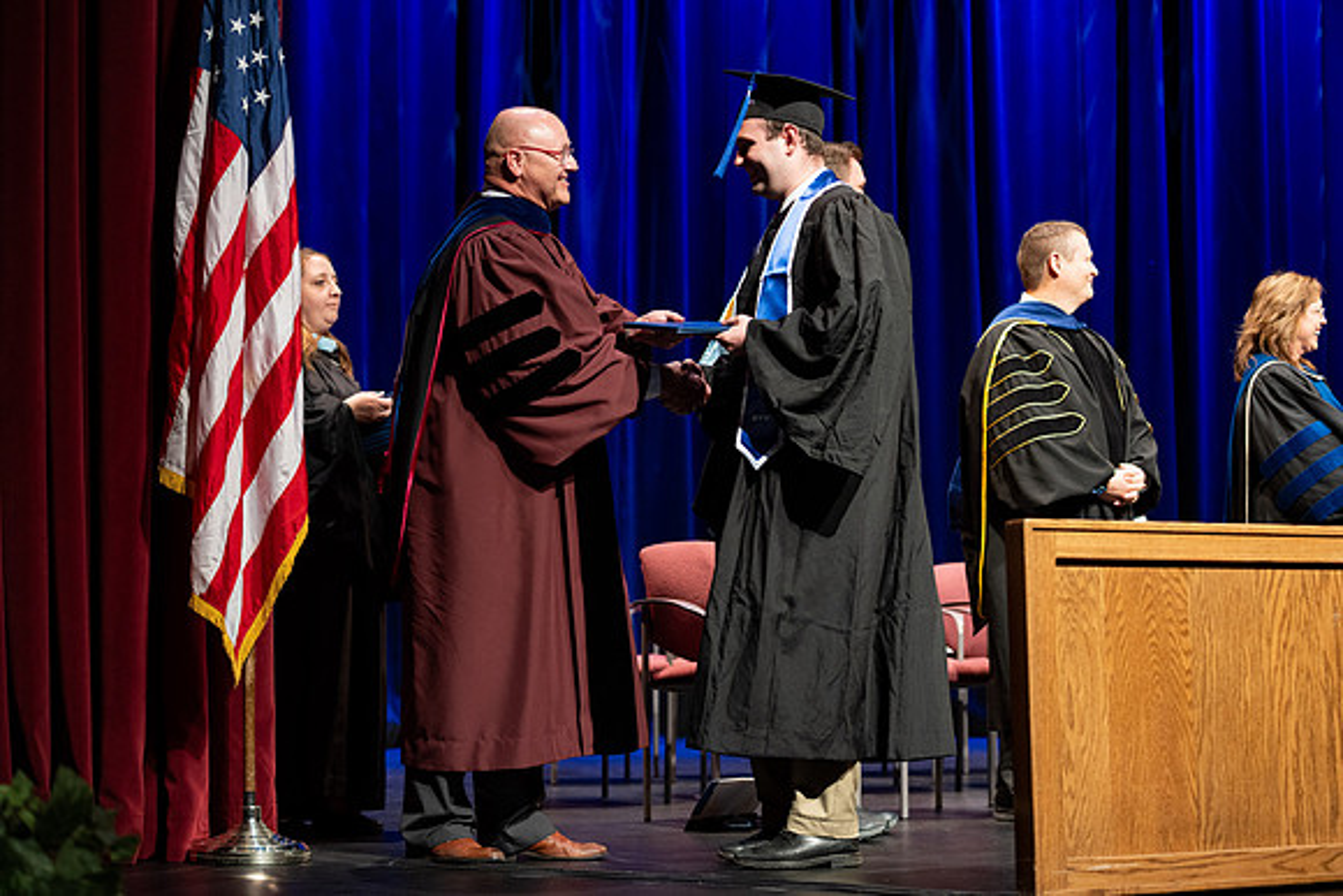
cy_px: 448
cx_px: 672
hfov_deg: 28.8
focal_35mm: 70
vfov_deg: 19.5
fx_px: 2612
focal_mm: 70
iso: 800
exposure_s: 1/200
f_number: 2.8
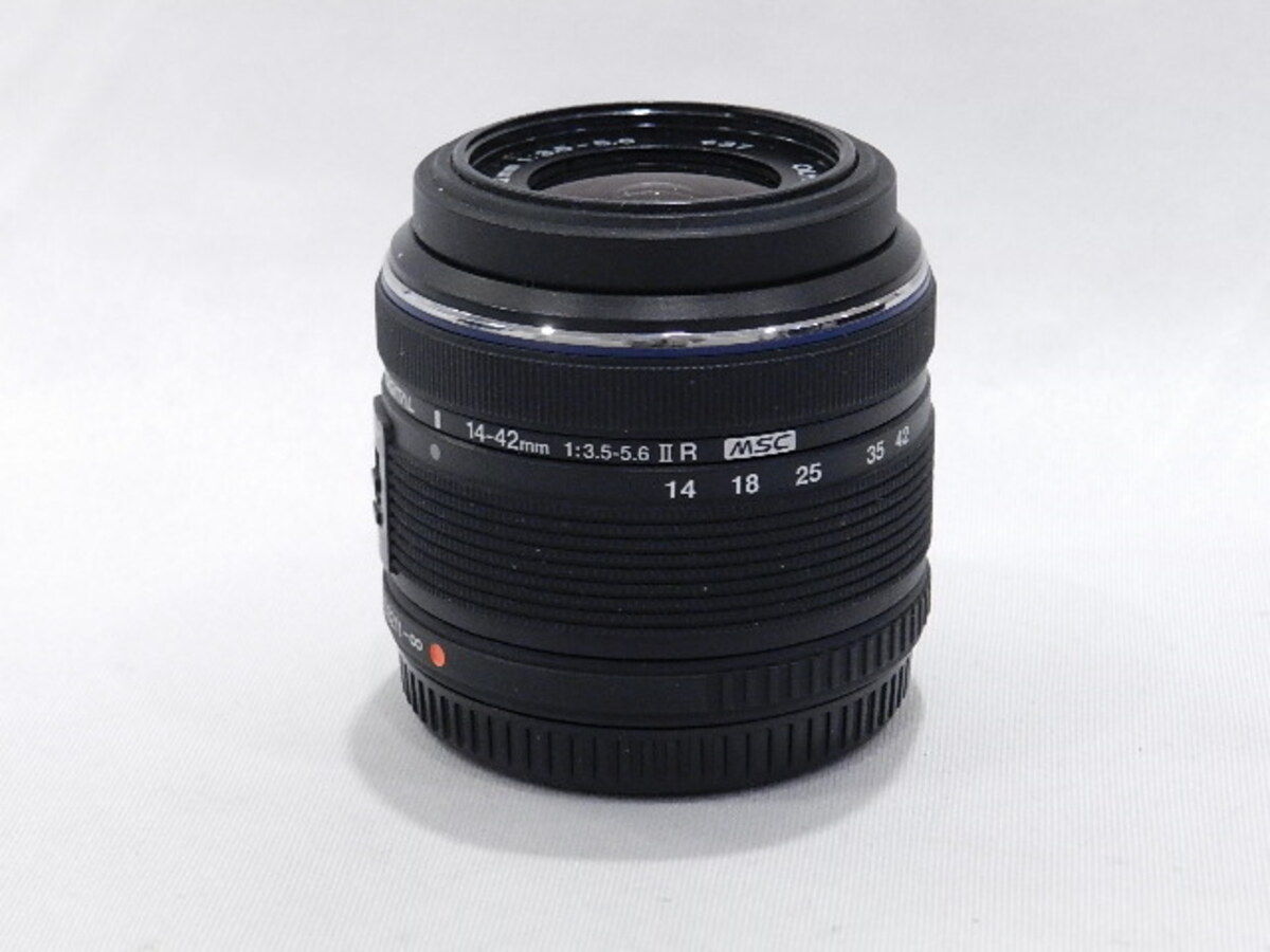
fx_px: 3082
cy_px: 476
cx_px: 635
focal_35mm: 84
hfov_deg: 23.3
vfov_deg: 17.6
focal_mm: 14.9
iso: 800
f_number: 4.4
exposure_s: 1/60
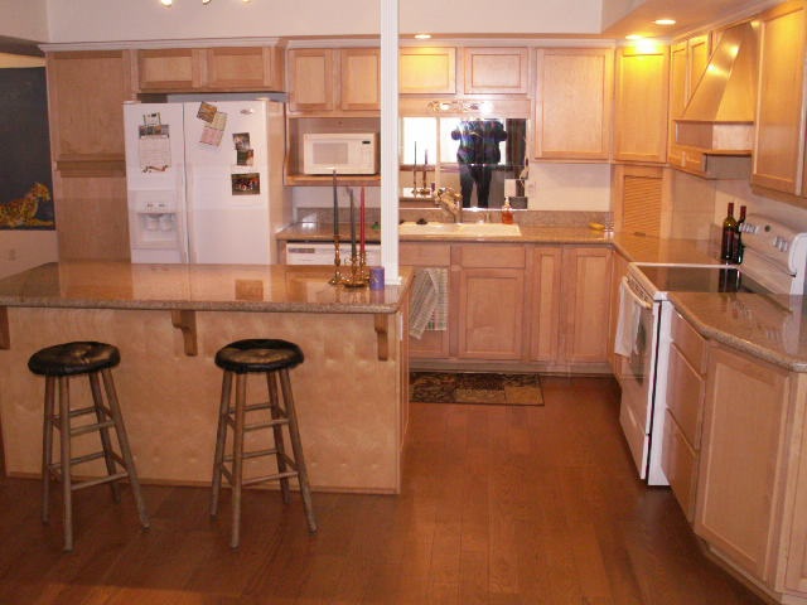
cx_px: 404
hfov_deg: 52.6
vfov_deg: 40.7
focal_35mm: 35
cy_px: 302
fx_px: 816
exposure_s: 1/40
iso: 160
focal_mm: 5.86
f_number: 2.8
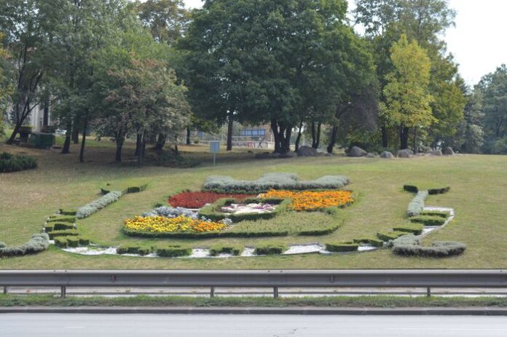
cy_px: 168
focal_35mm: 82
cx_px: 254
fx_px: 1161
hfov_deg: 24.6
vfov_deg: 16.5
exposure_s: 1/250
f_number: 10
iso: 400
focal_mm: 55
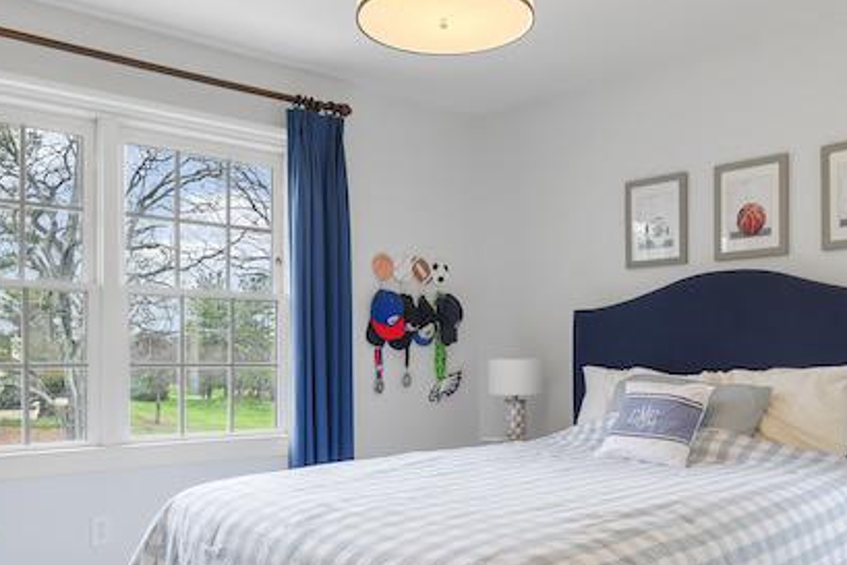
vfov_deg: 37.7
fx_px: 824
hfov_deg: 54.3
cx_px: 470
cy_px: 353
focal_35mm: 35
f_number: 6.3
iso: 500
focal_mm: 14
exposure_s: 1/8
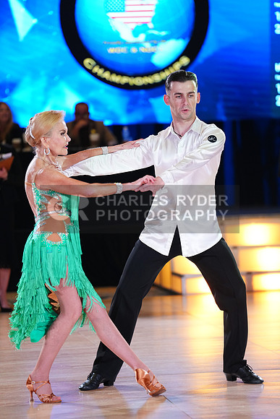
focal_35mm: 168
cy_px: 210
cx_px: 140
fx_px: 1959
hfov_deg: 8.2
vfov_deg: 12.2
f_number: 2.8
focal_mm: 168
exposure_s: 1/400
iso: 2000
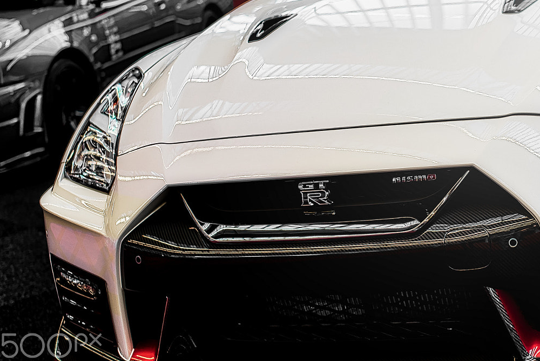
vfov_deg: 24.1
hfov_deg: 34.9
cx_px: 400
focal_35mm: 56
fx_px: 840
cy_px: 128
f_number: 2
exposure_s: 1/40
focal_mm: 35
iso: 200
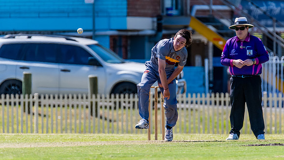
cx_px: 149
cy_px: 70
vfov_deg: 1.3
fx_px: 6958
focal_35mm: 924
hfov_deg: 2.3
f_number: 6.3
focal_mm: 600
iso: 640
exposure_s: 1/2000
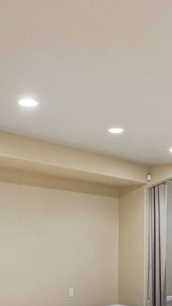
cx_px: 103
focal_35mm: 47
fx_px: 381
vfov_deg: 41.8
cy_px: 245
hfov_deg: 25.4
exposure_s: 1/8
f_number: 8
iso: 400
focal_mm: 10
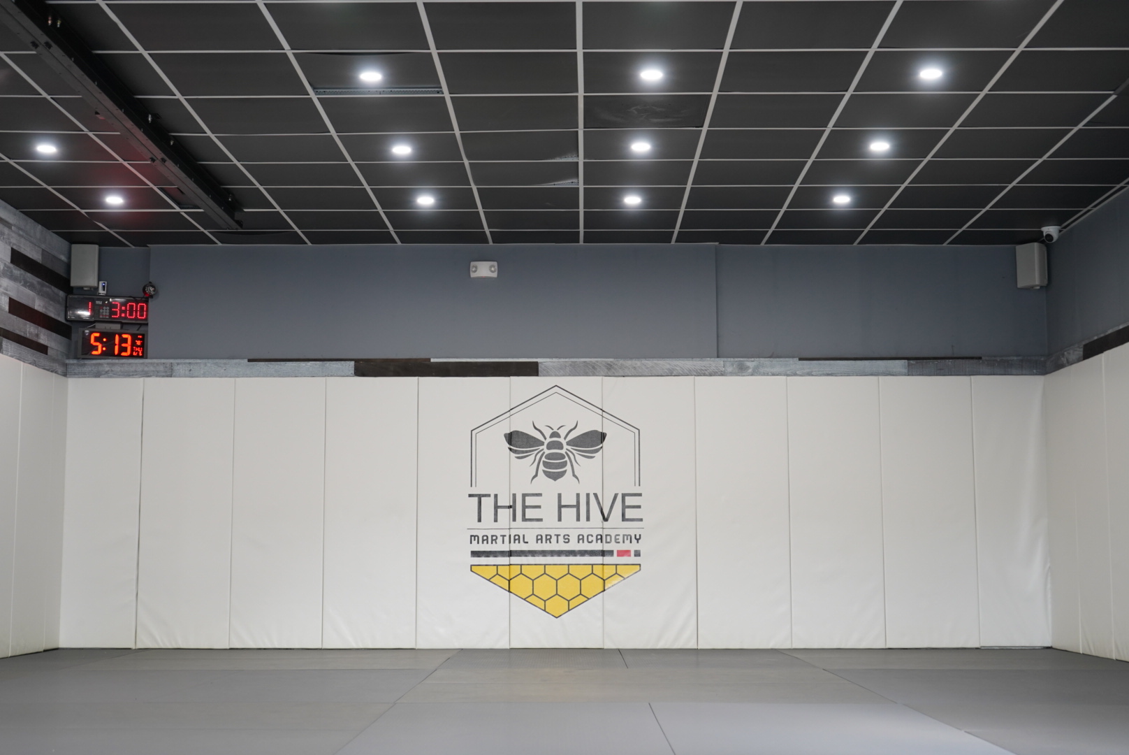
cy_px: 378
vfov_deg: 28.1
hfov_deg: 41.1
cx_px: 564
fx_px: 1506
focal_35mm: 48
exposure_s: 1/50
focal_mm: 48
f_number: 4.5
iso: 1000
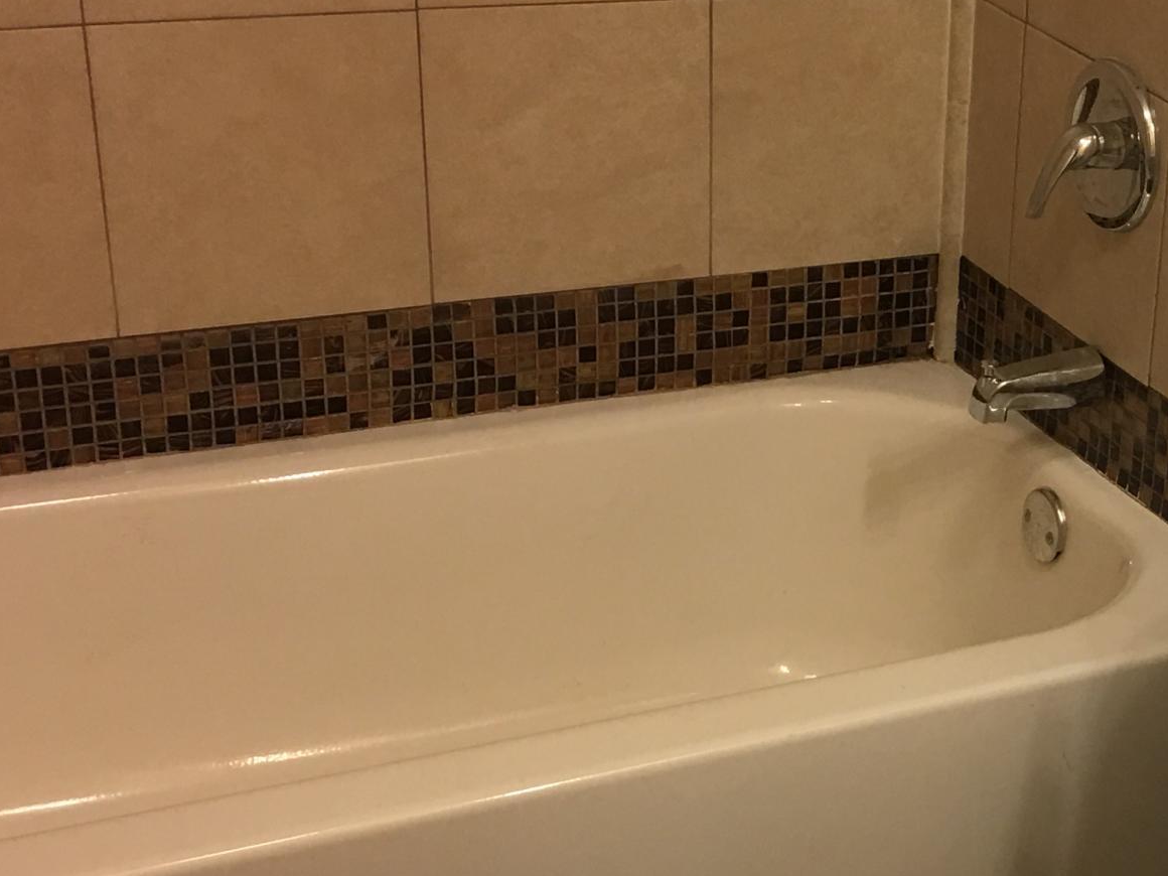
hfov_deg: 24.6
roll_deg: -6.5
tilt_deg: -27.6
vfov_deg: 19.4
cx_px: 1199
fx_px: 2531
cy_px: 722
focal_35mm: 75
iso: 32
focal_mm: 4.15
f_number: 2.2
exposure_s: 1/15
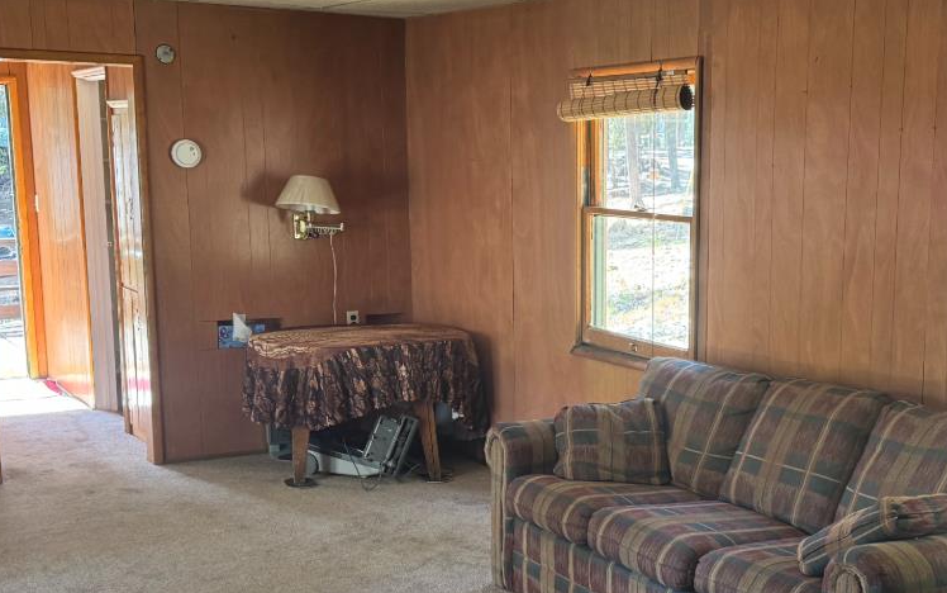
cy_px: 425
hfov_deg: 38.7
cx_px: 693
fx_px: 1317
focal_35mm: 51
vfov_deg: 25.1
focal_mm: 6.76
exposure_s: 1/121
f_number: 1.78
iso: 200
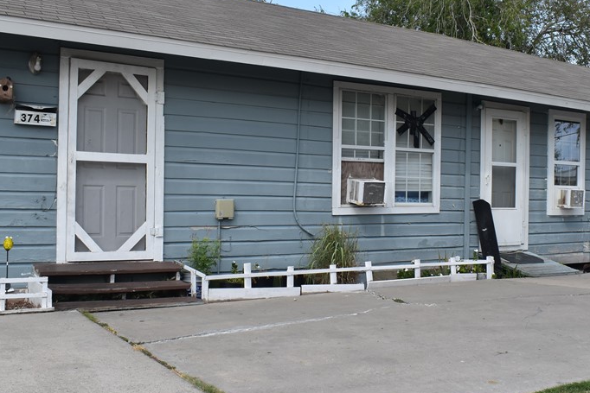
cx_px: 341
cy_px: 193
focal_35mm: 43
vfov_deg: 31.2
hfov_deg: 45.3
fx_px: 705
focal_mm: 18
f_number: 11
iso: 400
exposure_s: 1/400
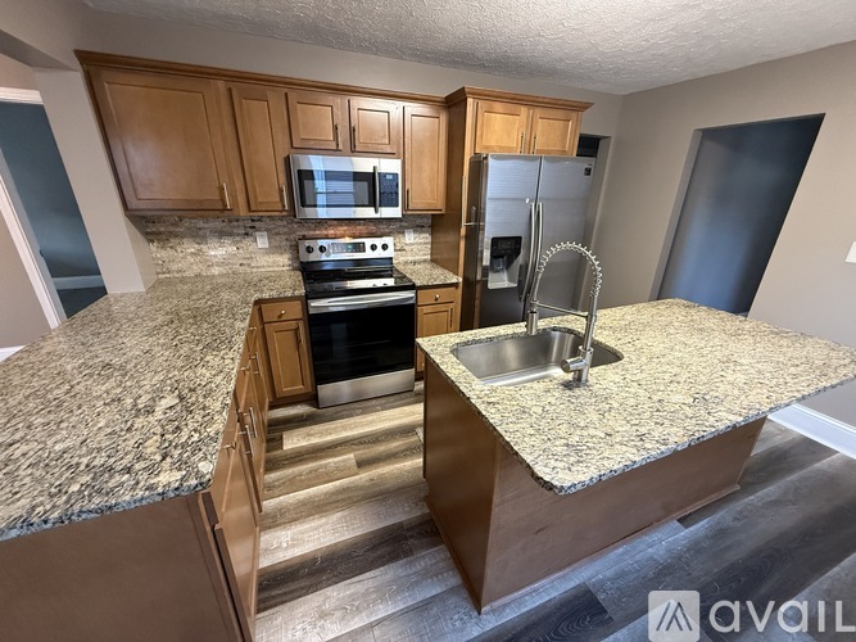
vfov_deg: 85.7
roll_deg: -0.5
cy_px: 321
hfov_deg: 102.1
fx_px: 346
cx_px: 428
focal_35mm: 14
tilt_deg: -22.0
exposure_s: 1/60
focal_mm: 2.22
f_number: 2.2
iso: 500
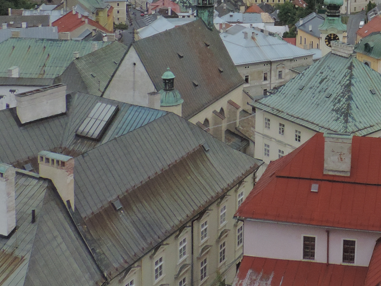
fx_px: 627
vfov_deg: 24.3
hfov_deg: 30.8
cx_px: 400
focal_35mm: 57
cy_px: -11
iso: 400
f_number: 6.6
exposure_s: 1/500
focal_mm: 4.3
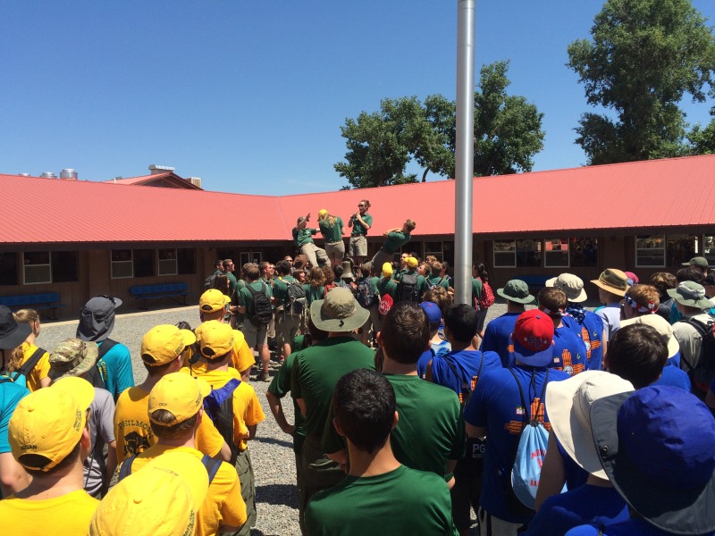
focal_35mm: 29
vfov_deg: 48.2
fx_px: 599
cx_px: 358
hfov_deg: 61.7
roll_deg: +1.6
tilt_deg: +0.0
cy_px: 268
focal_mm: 4.15
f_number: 2.2
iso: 32
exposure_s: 1/1709
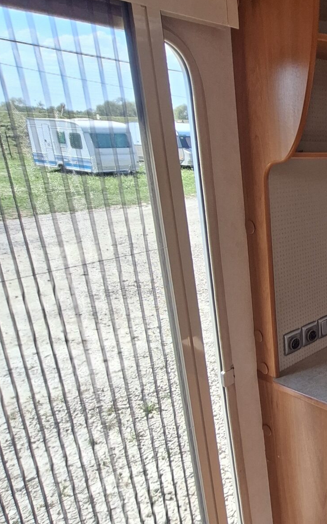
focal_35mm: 30
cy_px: 286
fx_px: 428
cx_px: 408
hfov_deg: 32.9
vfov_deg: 62.8
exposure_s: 1/508
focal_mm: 1.74
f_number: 2.2
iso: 40
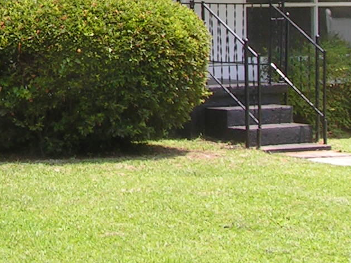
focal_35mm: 138
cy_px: -71
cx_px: -28
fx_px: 1399
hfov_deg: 14.0
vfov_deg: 10.5
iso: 50
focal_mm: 6.3
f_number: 5.6
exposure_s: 1/100
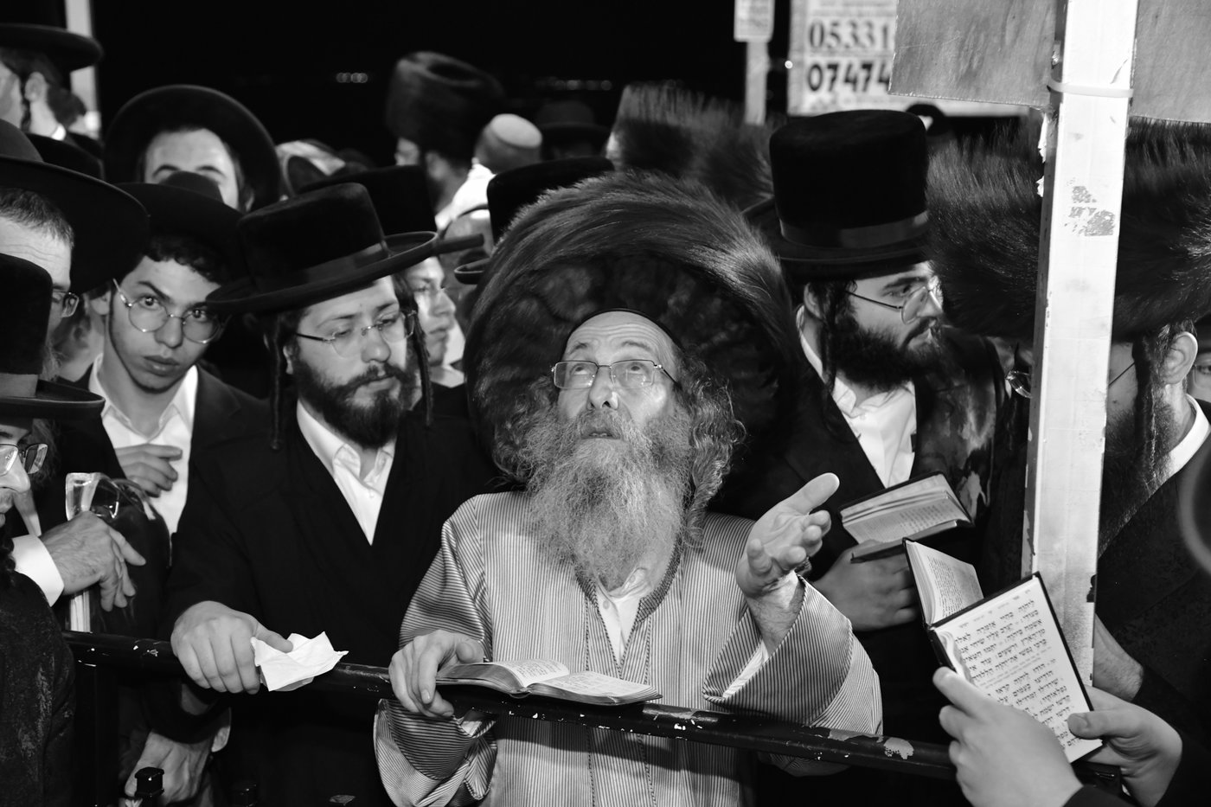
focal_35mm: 58
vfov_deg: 23.4
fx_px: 1951
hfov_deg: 34.5
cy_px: 404
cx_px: 606
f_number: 5.6
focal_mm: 58
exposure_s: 1/100
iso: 4000
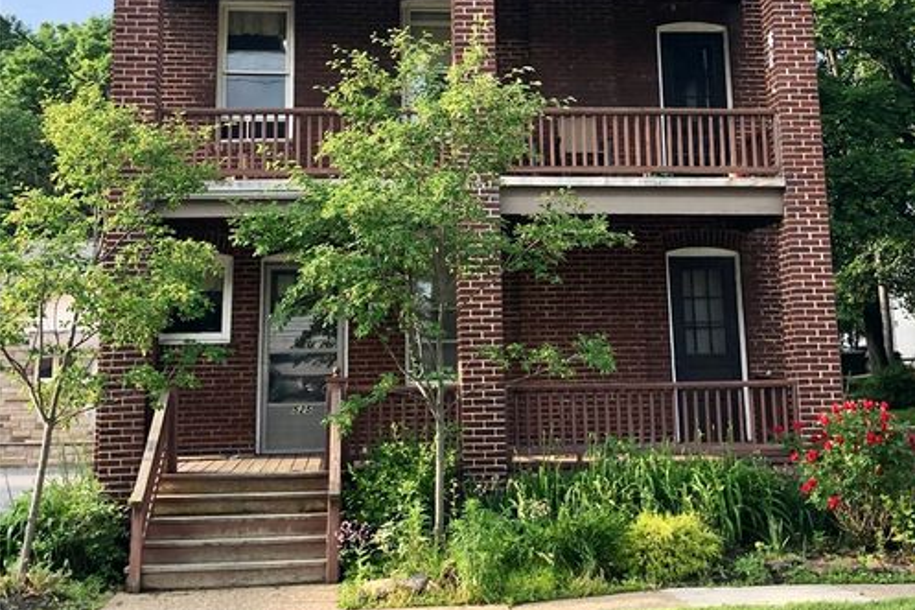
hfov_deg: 49.6
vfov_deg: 33.3
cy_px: 129
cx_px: 458
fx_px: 991
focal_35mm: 39
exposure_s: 1/476
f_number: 1.8
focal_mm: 4
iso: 20
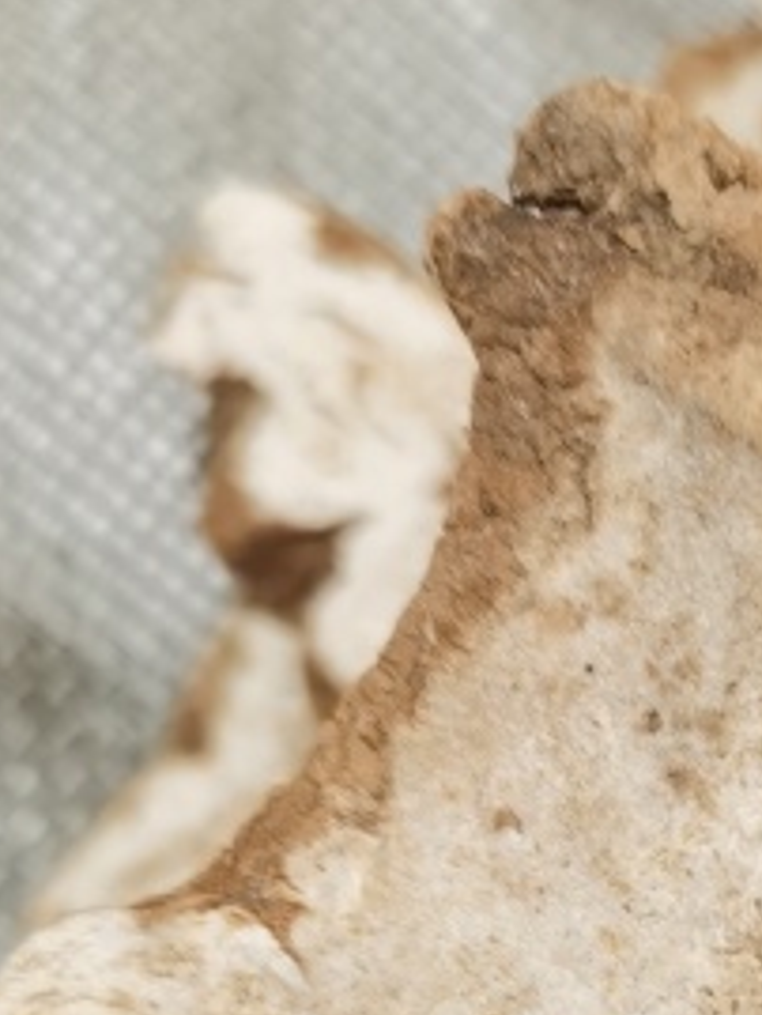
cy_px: 1081
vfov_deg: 17.8
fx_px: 3138
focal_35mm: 107
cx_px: 981
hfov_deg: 13.4
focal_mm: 5.58
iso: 250
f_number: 1.8
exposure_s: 1/30
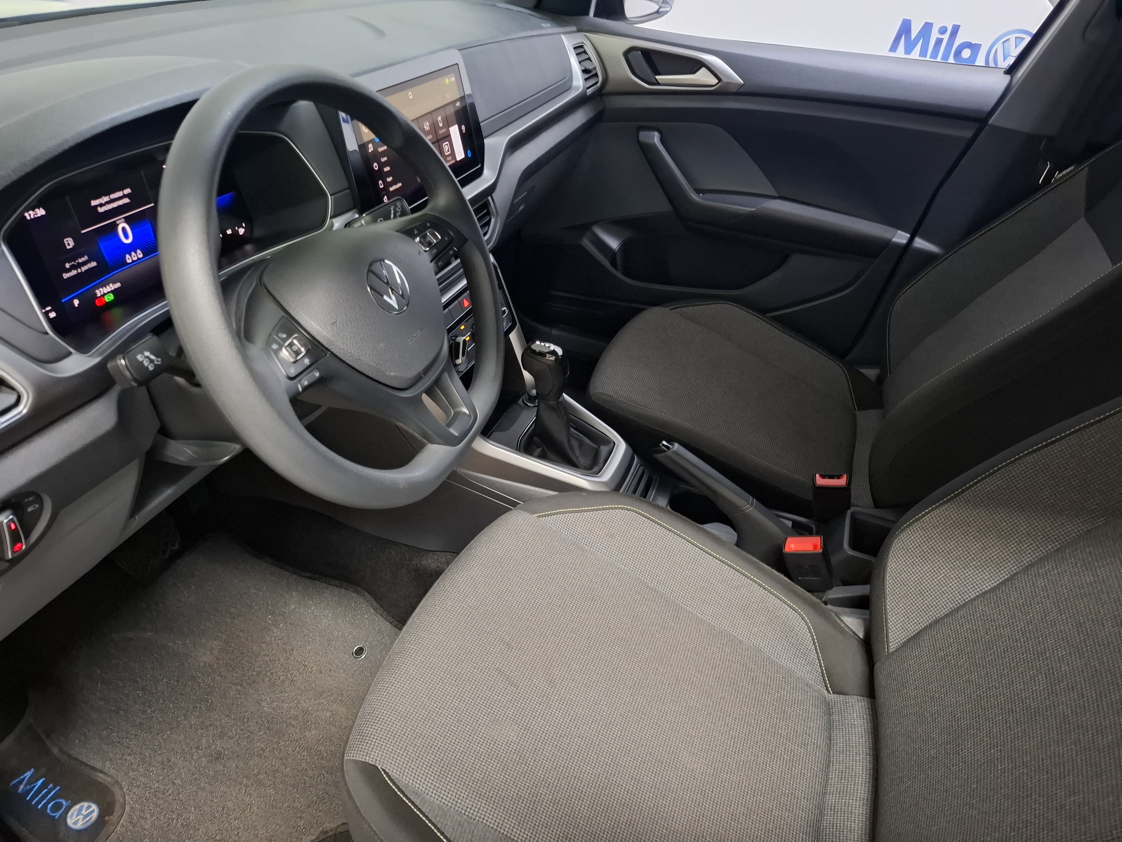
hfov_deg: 73.9
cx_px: 561
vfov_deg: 58.9
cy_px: 421
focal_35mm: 23
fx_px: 745
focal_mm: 5.54
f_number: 1.8
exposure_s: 1/20
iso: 800
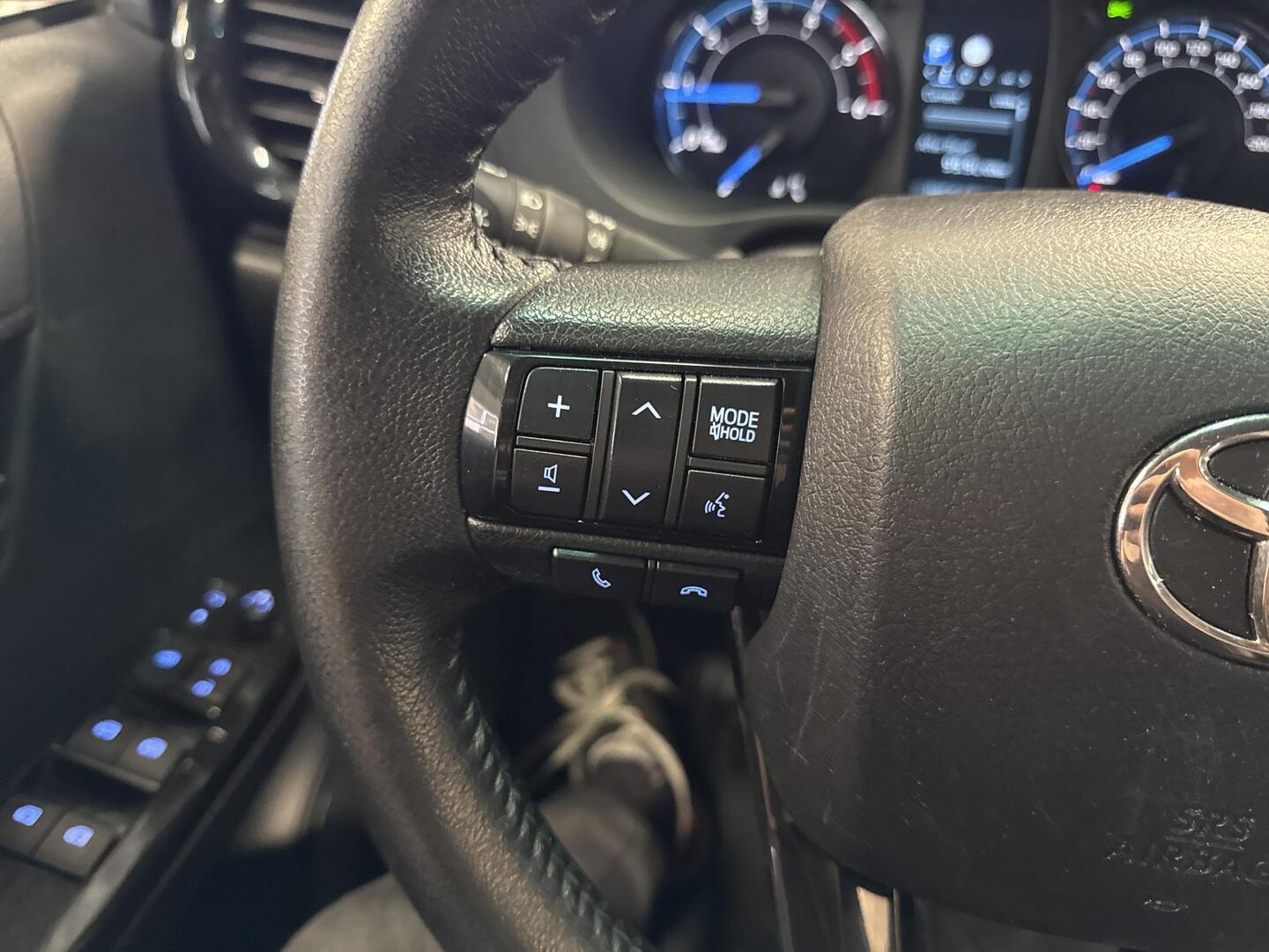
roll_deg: -4.0
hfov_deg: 71.6
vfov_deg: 56.8
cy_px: 476
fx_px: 880
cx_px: 634
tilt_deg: -33.7
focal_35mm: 24
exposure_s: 1/33
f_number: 1.78
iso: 800
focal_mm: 6.76
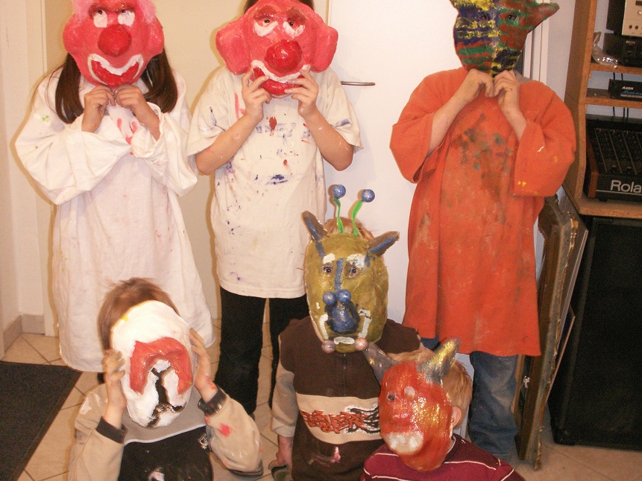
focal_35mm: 44
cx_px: 282
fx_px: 816
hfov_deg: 42.9
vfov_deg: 32.9
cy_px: 252
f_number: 3.5
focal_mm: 7.7
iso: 160
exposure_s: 1/6
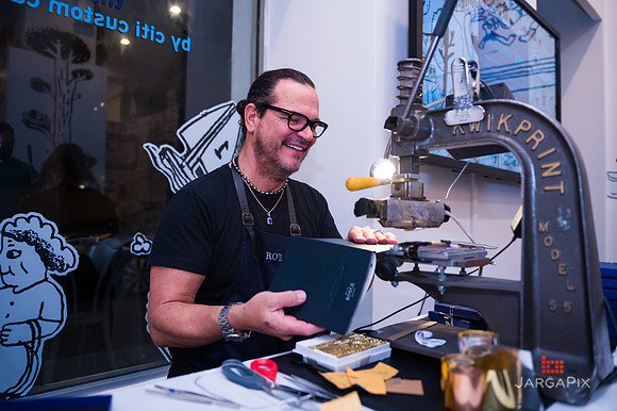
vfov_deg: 47.9
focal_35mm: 27
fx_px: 462
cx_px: 308
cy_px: 206
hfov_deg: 67.4
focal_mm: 27
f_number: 3.2
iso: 1600
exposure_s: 1/400
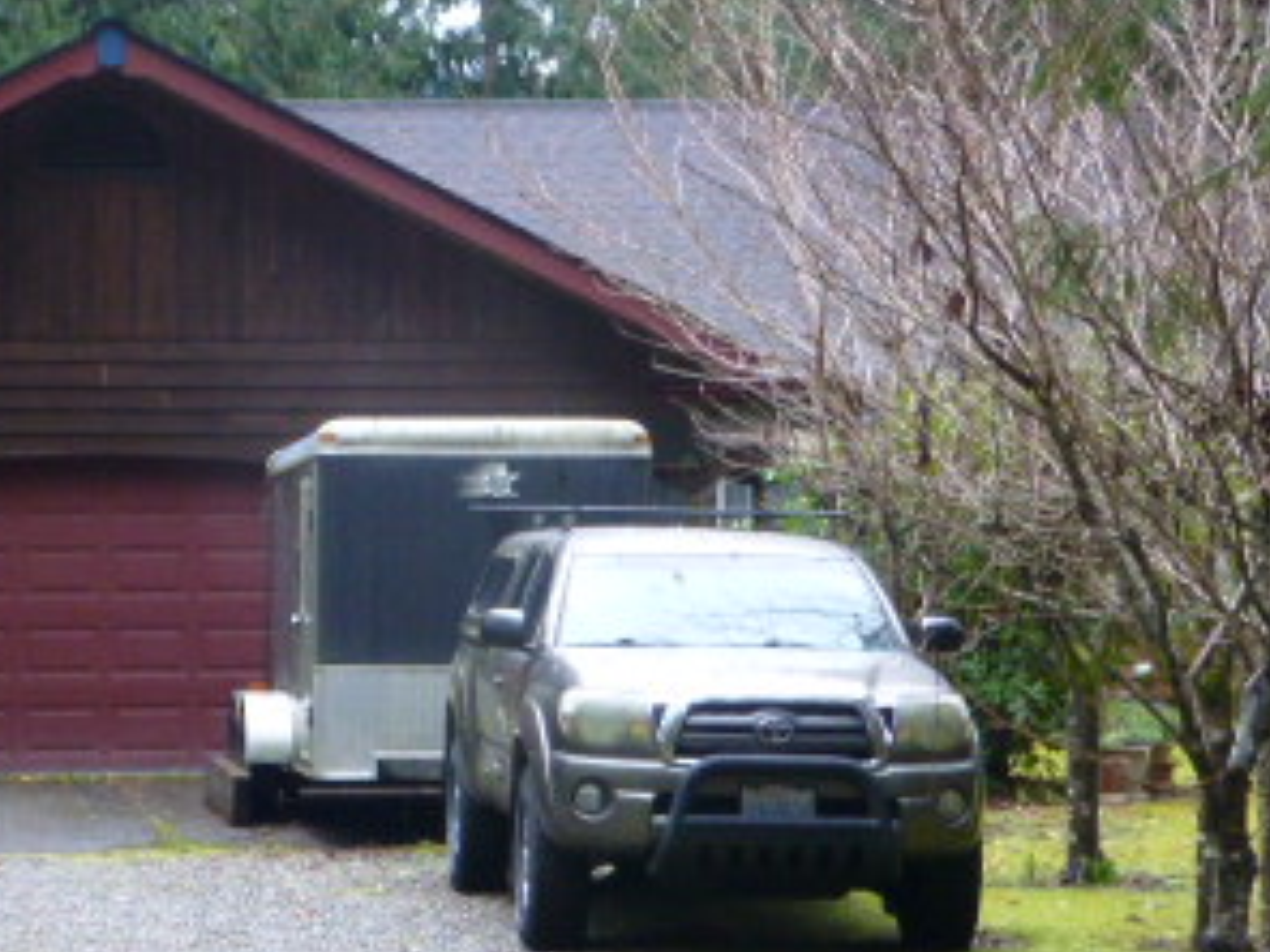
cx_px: 279
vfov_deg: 11.1
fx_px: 4916
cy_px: 476
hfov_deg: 14.6
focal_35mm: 134
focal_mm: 11
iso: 400
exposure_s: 1/60
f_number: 4.8
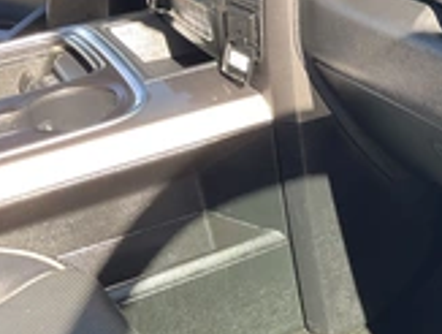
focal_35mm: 71
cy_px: 14
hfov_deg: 24.9
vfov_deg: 20.3
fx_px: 909
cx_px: 521
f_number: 1.8
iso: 32
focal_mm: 3
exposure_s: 1/122
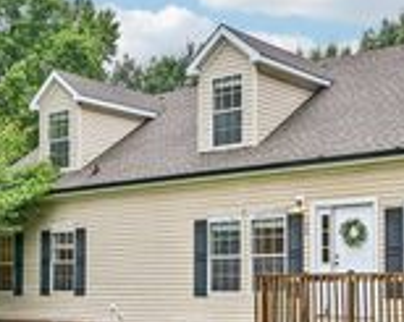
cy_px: 216
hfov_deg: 29.6
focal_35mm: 63
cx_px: 317
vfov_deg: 24.2
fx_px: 747
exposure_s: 1/50
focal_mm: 20.5
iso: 100
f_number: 8
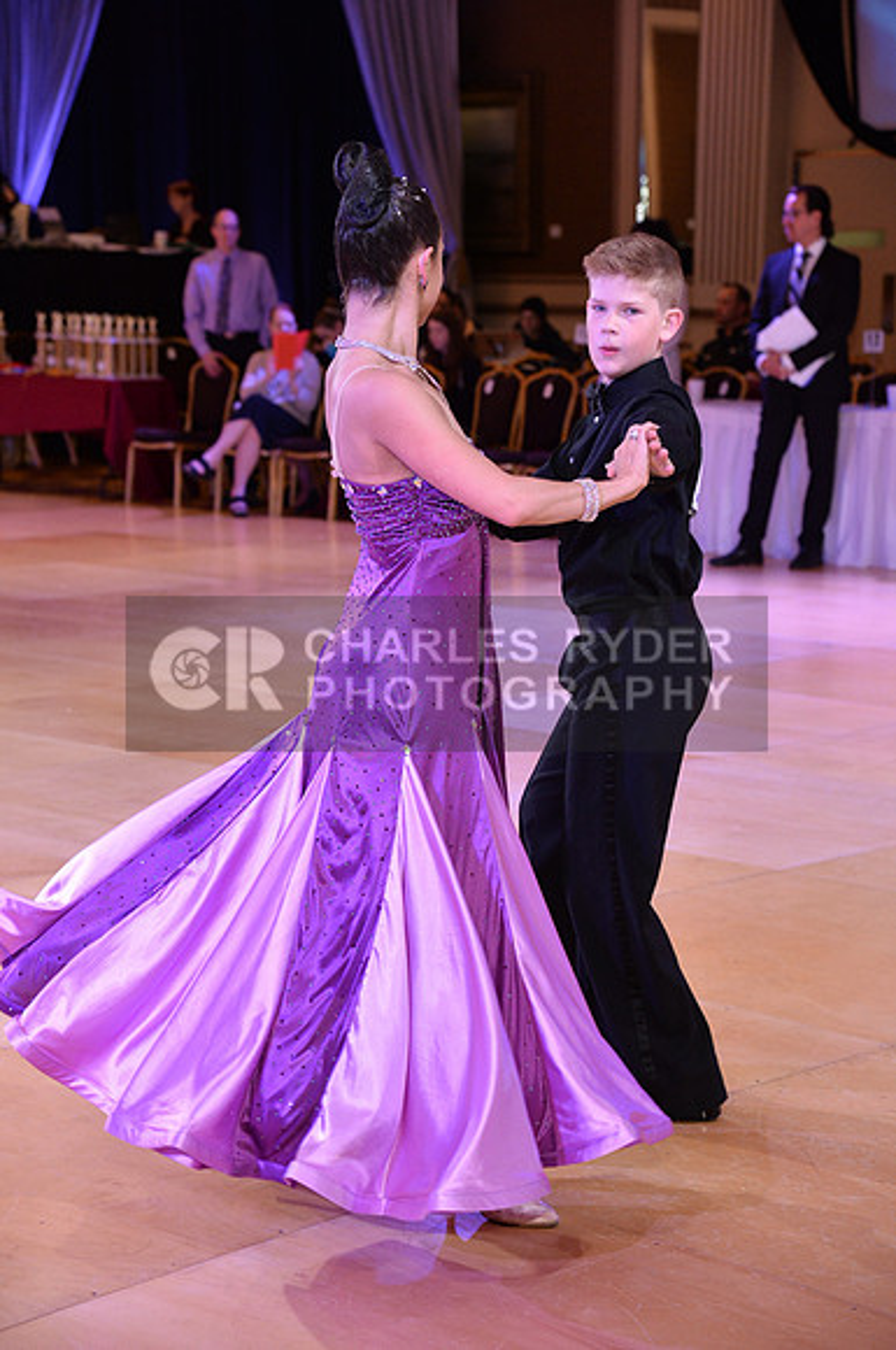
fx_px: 3183
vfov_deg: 23.9
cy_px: 675
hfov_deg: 16.0
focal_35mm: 85
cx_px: 448
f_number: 5.6
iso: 1600
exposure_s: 1/250
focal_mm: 85
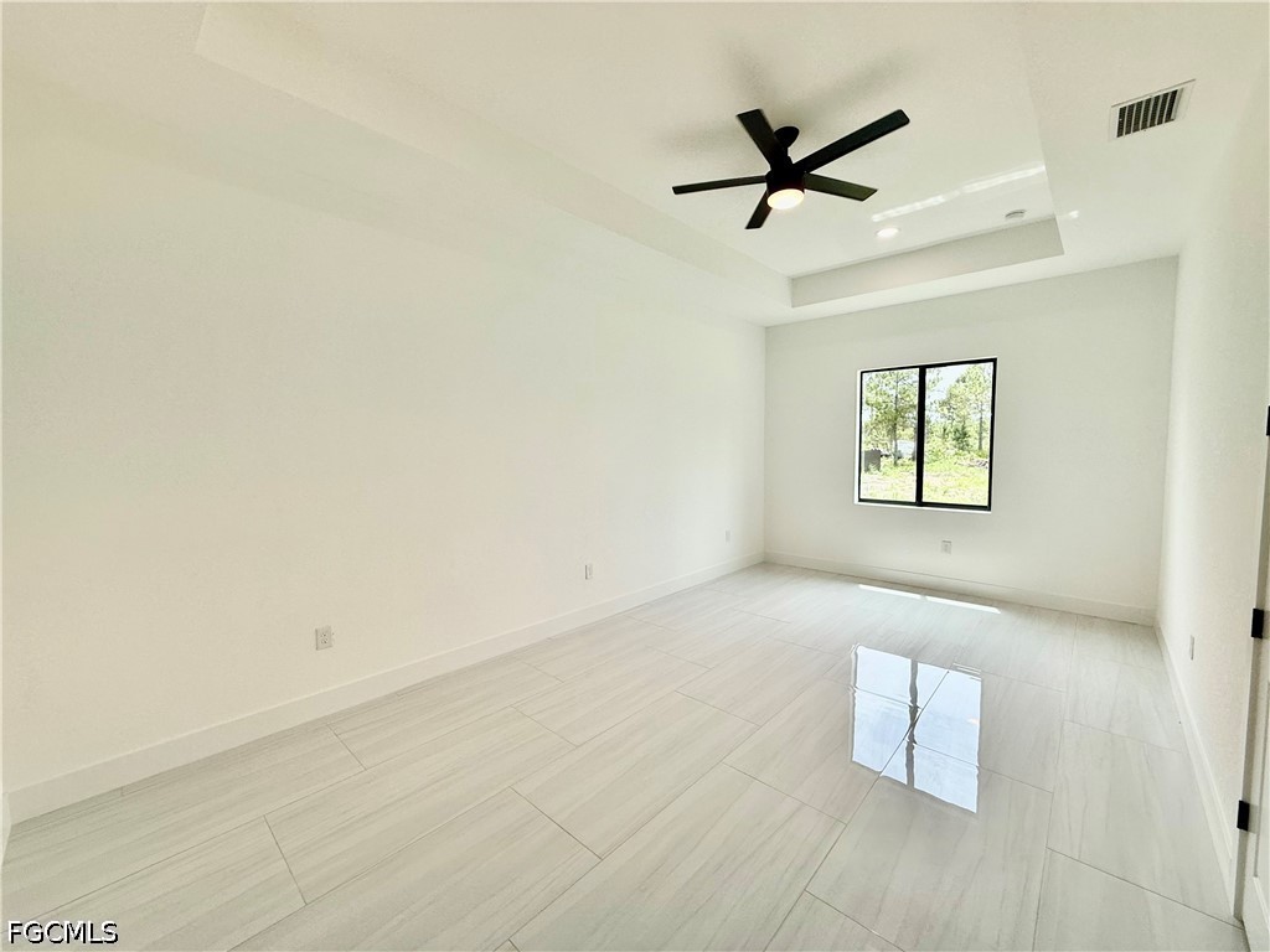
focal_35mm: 14
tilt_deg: -3.2
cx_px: 635
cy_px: 476
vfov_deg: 85.7
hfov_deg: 102.1
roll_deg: +0.2
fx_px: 514
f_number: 2.2
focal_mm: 2.22
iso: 50
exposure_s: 1/276
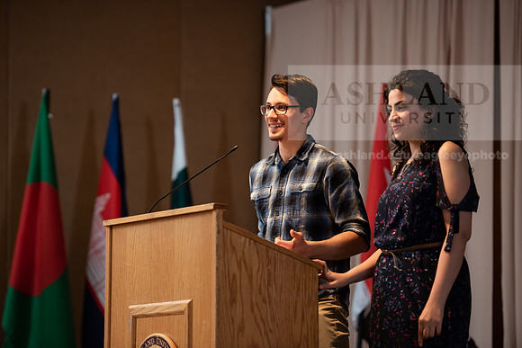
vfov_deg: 9.2
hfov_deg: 13.7
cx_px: 261
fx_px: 2175
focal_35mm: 150
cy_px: 174
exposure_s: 1/200
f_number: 3.2
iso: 1250
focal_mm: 150
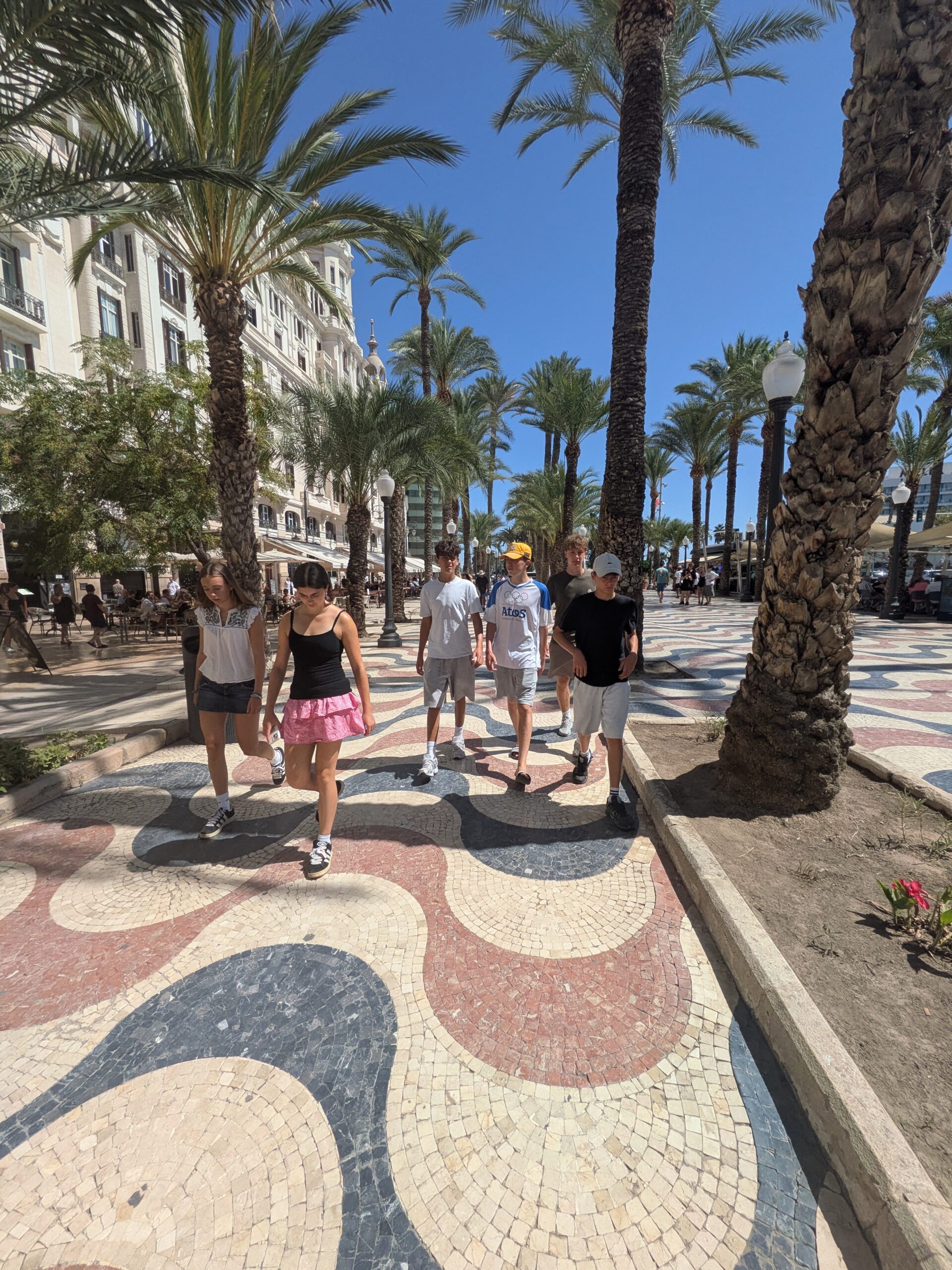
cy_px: 635
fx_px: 513
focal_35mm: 14
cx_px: 476
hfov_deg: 85.7
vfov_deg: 102.1
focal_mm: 1.85
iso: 49
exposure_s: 1/2404
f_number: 2.2
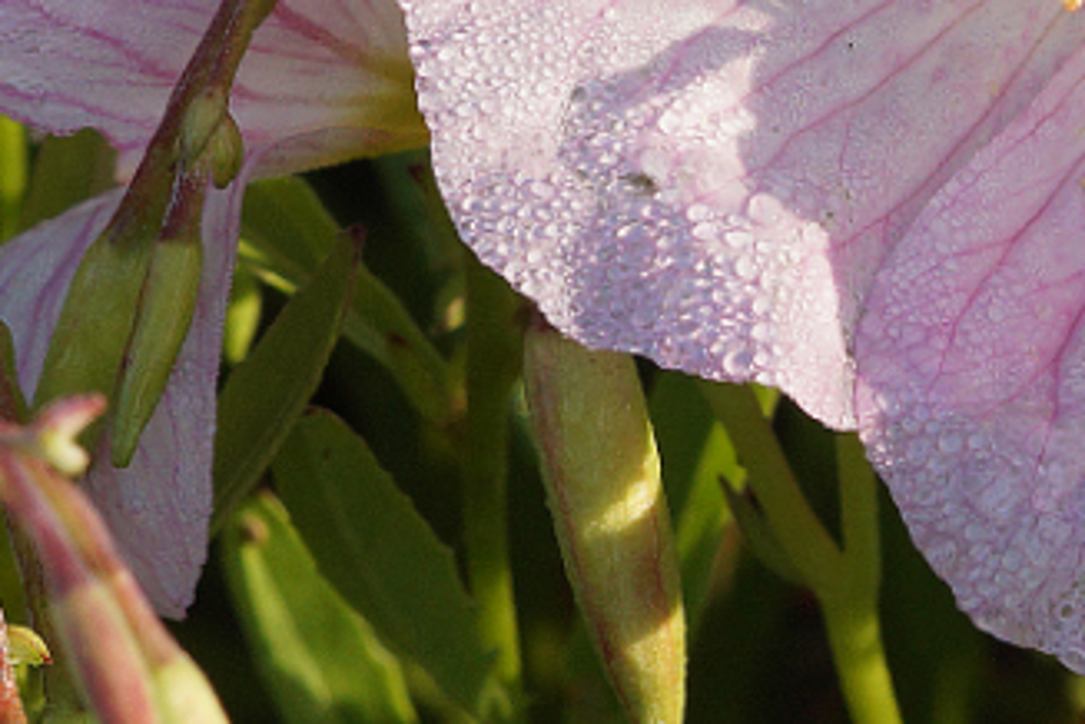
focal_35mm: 551
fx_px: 16605
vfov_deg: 2.5
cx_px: 1321
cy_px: -139
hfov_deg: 3.7
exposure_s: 1/160
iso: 400
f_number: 10
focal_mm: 100
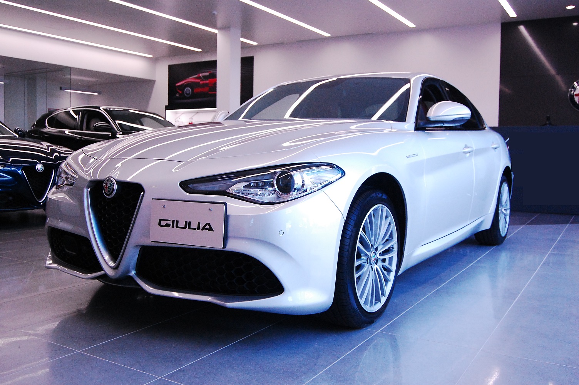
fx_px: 530
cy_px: 192
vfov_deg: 39.9
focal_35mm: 33
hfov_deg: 57.3
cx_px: 290
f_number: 5
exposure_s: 1/125
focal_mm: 22
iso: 1600
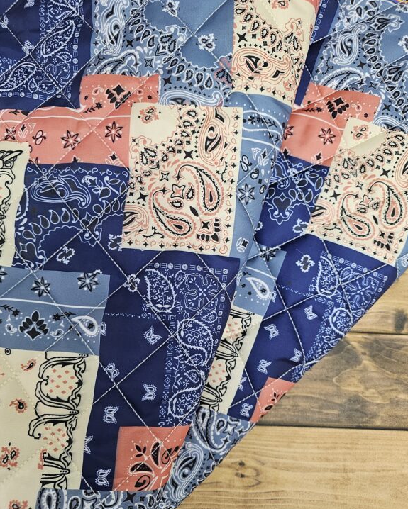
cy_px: 279
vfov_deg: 67.9
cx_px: 200
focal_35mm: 25
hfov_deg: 56.8
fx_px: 377
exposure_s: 1/180
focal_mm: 6.3
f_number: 1.7
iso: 250
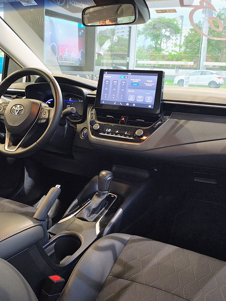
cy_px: 139
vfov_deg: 48.9
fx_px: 331
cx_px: 90
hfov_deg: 37.6
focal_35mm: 38
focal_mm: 5.89
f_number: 1.4
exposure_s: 1/40
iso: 784
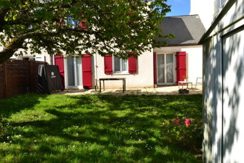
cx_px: 122
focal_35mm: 26
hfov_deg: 70.5
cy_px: 82
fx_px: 173
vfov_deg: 50.4
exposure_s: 1/200
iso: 100
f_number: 8
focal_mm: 17
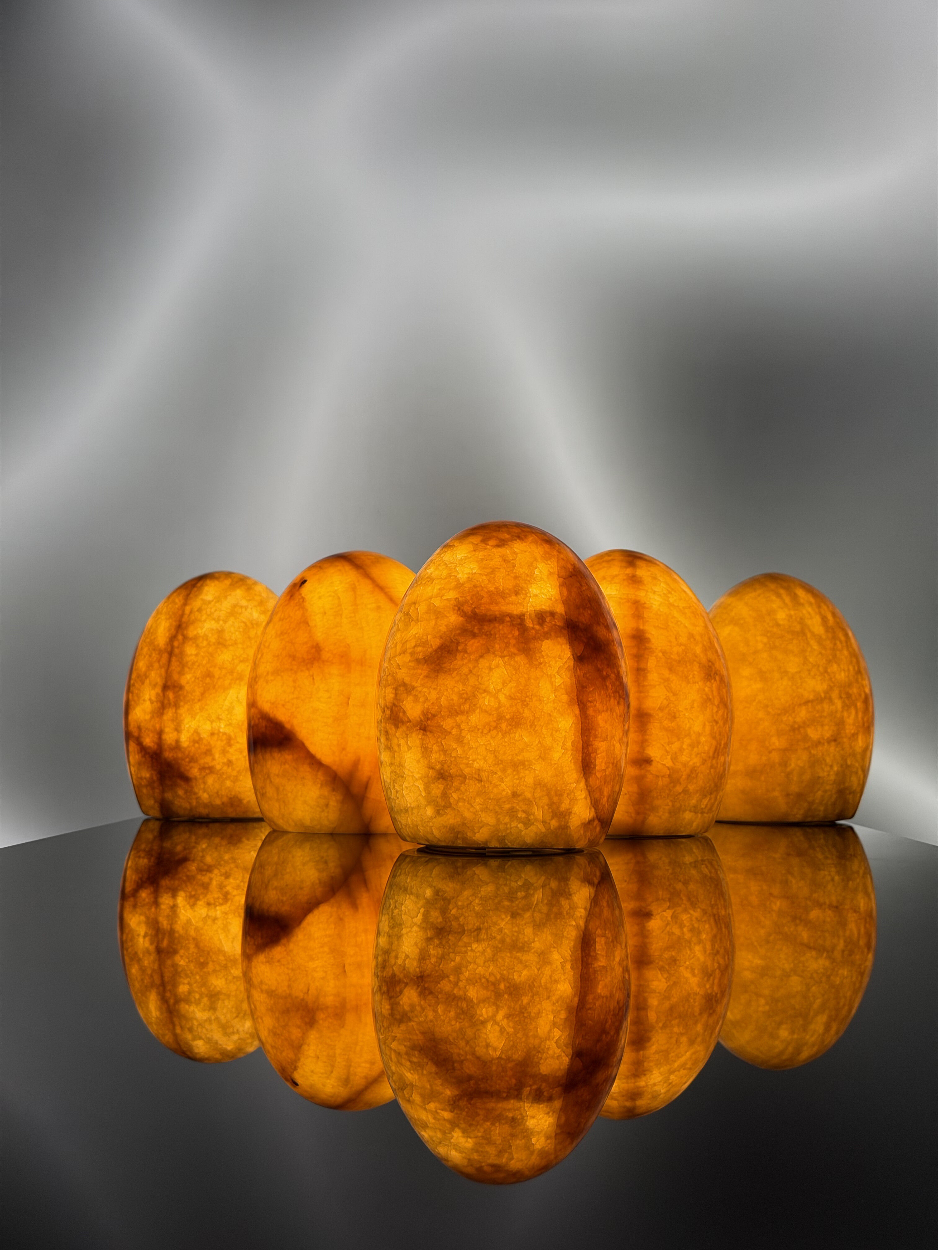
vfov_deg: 39.7
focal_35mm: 48
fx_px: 1734
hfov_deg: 30.3
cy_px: 625
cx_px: 469
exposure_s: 1/112
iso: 64
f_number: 1.78
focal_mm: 6.76
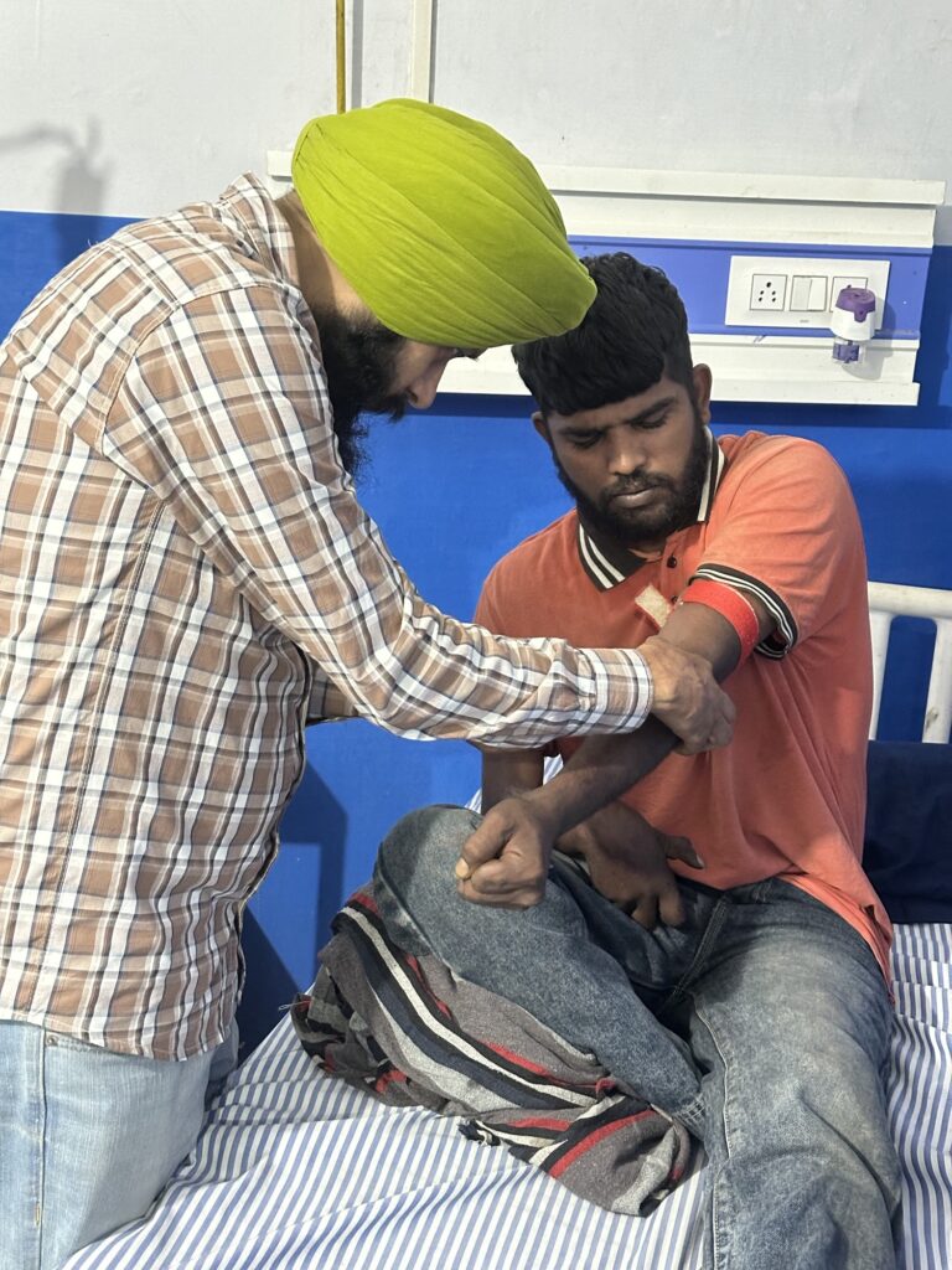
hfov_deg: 30.3
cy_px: 635
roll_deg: -3.4
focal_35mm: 48
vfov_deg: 39.7
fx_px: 1760
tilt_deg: -16.1
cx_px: 476
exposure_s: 1/25
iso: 640
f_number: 1.78
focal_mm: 6.86
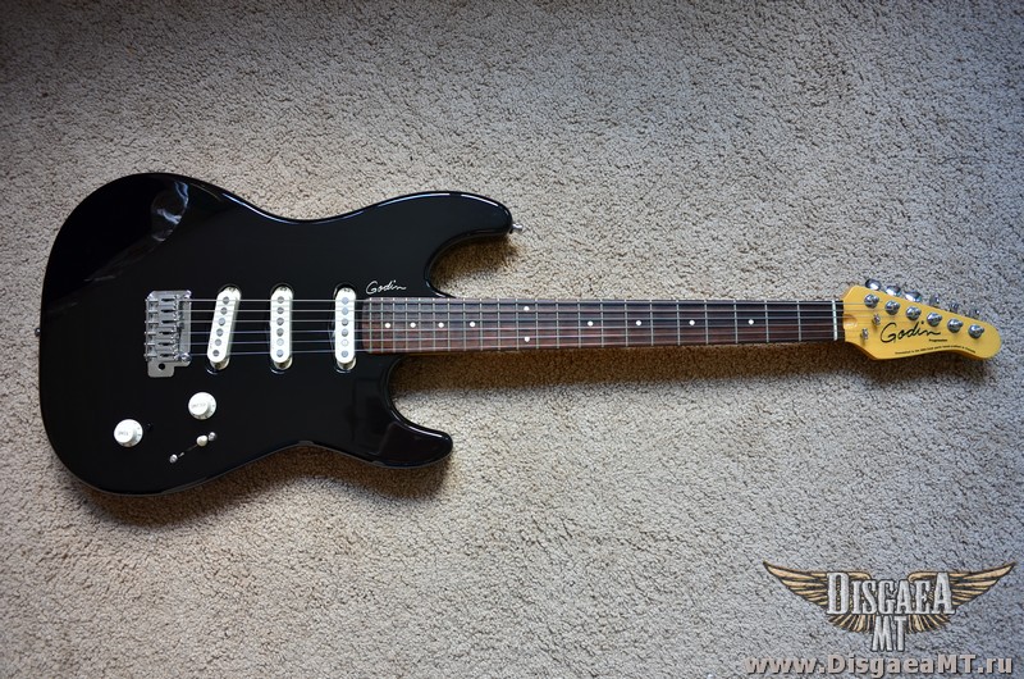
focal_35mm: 28
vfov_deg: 46.2
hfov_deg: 65.6
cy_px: 340
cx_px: 512
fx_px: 795
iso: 100
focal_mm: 18.5
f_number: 3.2
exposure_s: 1/40
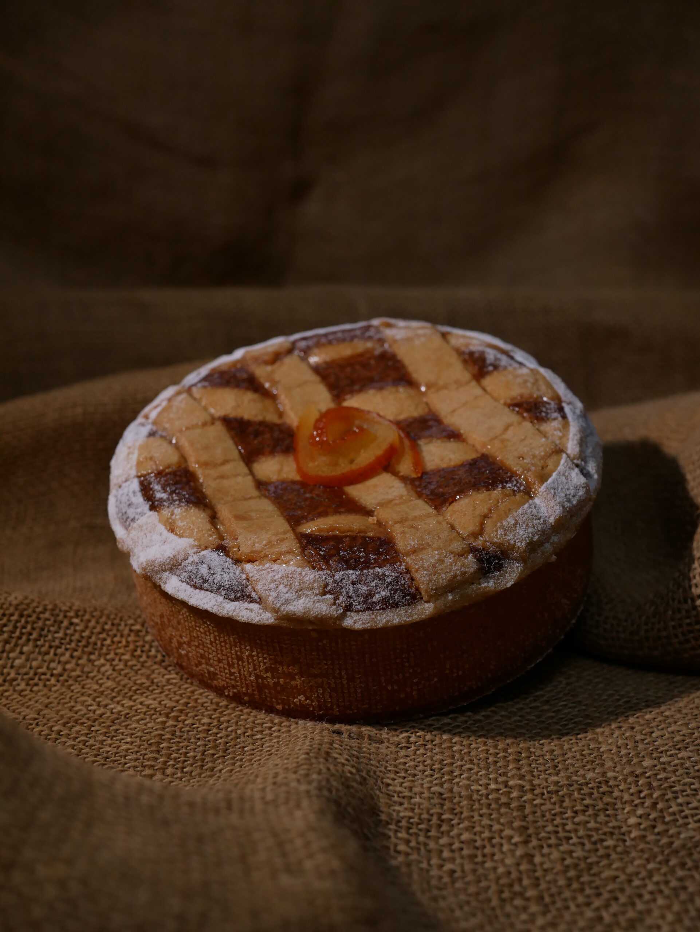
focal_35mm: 40
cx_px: 350
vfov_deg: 46.8
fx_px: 1078
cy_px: 466
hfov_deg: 36.0
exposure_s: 1/100
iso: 400
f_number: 3.5
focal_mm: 20
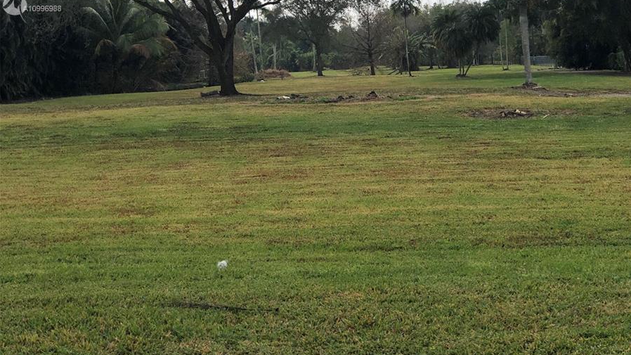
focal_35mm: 83
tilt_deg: +3.6
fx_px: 1389
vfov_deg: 14.4
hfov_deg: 25.6
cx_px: 316
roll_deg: +1.9
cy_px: 9
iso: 20
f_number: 2.8
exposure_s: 1/528
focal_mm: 6.6
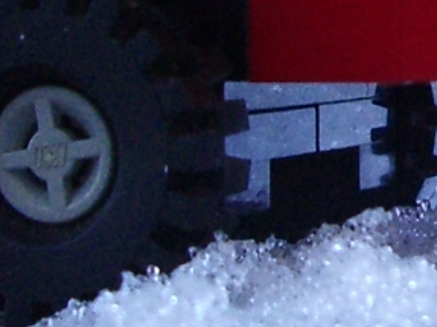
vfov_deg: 7.6
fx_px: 2461
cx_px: 693
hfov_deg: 9.8
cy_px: 14
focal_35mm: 195
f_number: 2.6
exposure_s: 1/50
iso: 200
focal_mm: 5.8
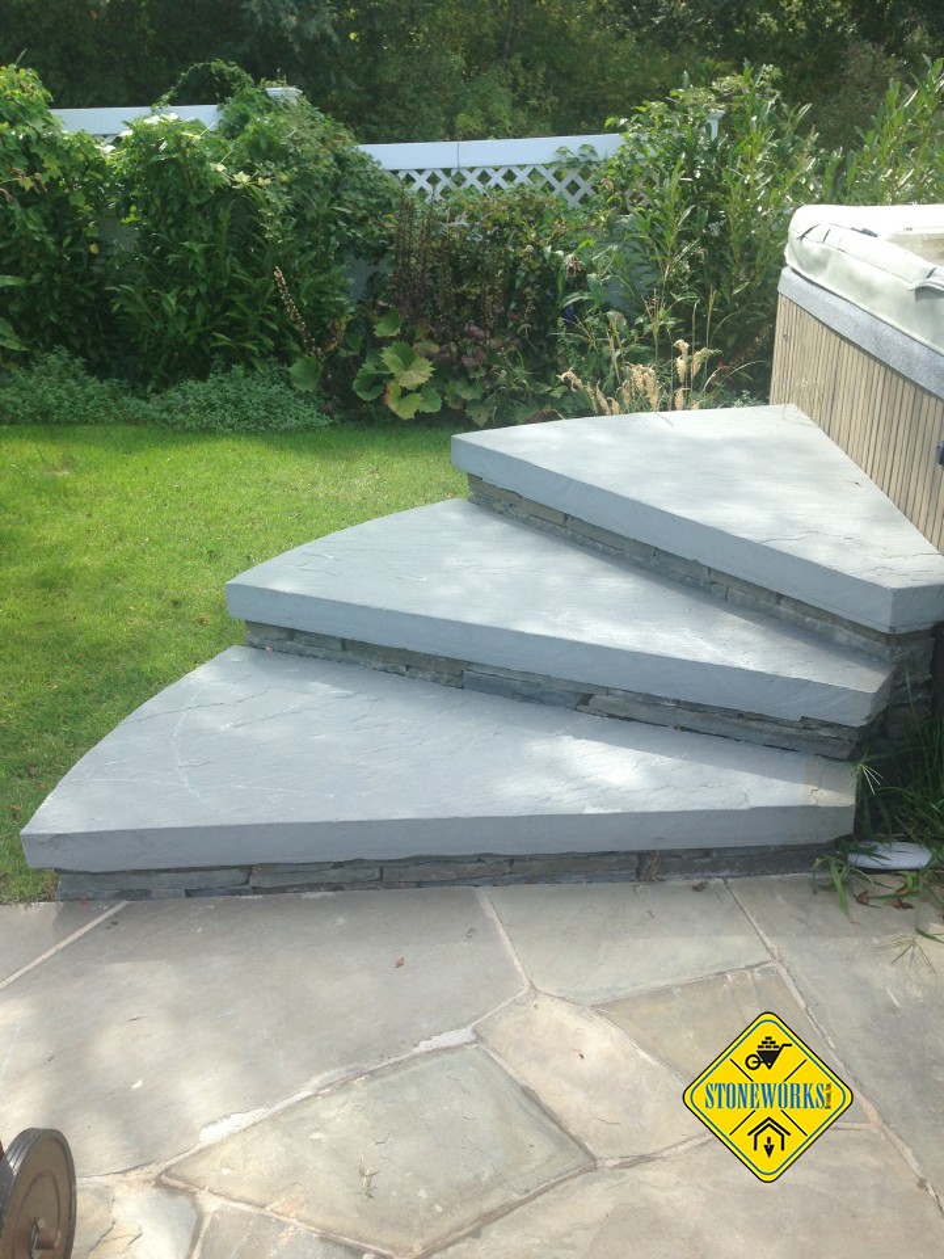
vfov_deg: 55.4
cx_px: 472
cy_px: 630
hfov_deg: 42.9
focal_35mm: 33
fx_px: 1200
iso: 50
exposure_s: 1/493
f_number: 2.4
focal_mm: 4.12
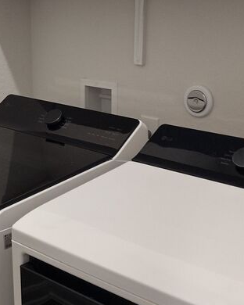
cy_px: 145
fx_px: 659
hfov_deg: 20.7
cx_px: 38
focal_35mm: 73
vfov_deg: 26.1
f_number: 1.7
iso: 391
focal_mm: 4.71
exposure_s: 1/40
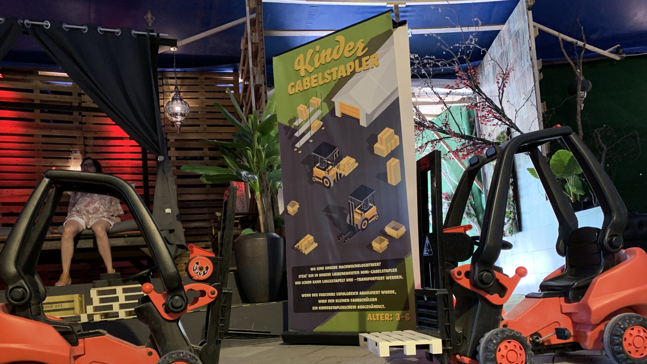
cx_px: 323
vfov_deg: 39.6
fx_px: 498
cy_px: 246
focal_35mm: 29
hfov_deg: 66.1
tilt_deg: +3.0
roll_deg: +3.4
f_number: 1.8
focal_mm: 4.25
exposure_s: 1/25
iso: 400
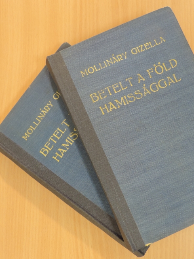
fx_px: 321
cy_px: 130
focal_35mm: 43
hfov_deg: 33.6
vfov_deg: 43.9
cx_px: 97
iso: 400
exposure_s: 1/15
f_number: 3.4
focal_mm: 7.6
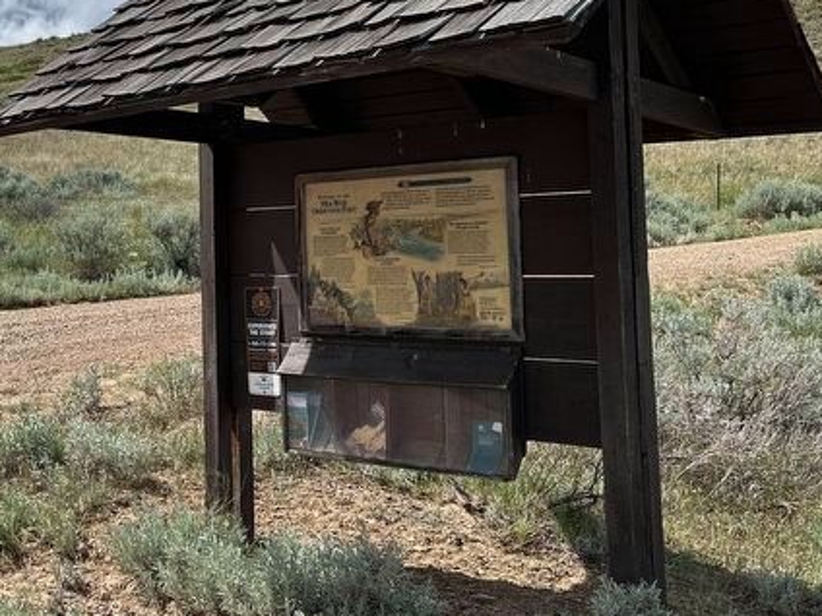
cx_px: 91
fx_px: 1164
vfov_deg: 29.3
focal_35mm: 49
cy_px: 167
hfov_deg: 36.6
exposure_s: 1/2123
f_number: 1.5
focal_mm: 5.7
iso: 50
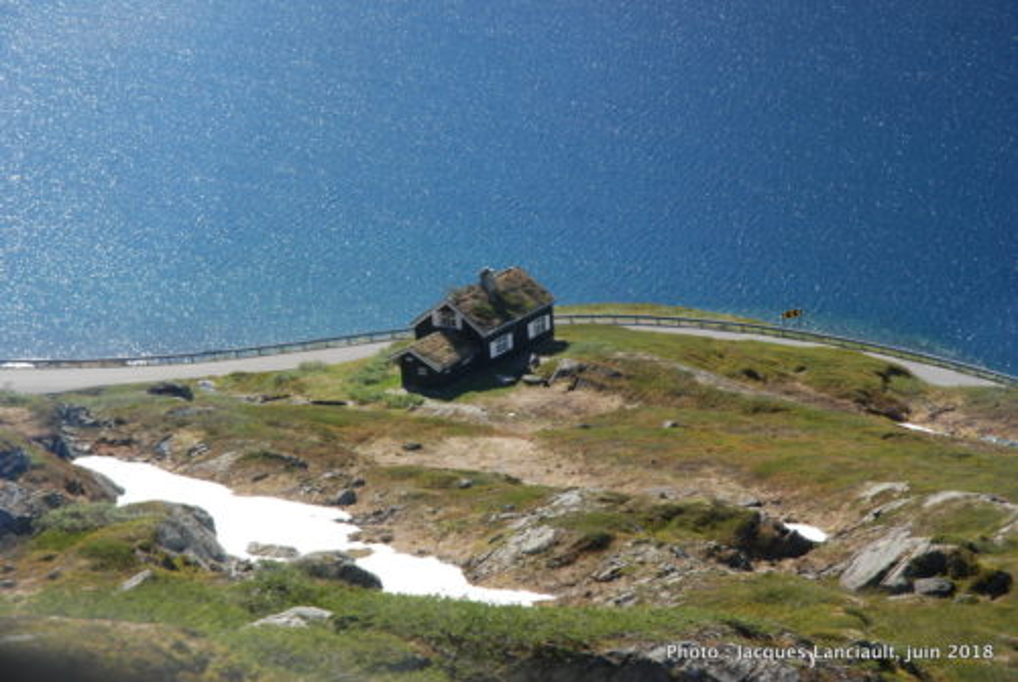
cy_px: 341
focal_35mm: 105
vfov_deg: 13.1
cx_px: 509
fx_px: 2974
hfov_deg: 19.4
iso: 400
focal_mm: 70
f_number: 9
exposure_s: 1/250
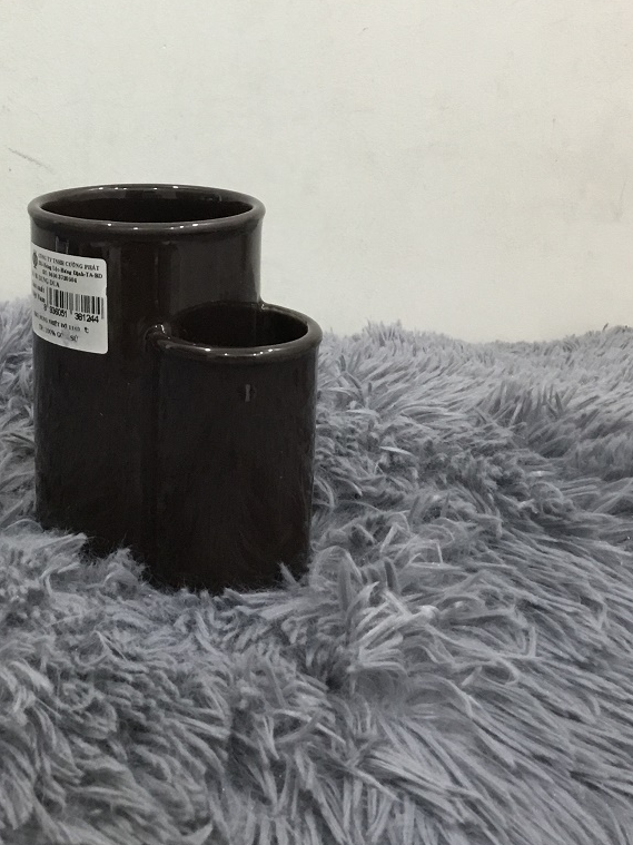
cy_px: 209
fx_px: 1195
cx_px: 160
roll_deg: +1.5
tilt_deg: -10.9
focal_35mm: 49
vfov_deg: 37.9
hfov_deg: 29.2
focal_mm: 3.3
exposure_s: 1/33
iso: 125
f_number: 2.4
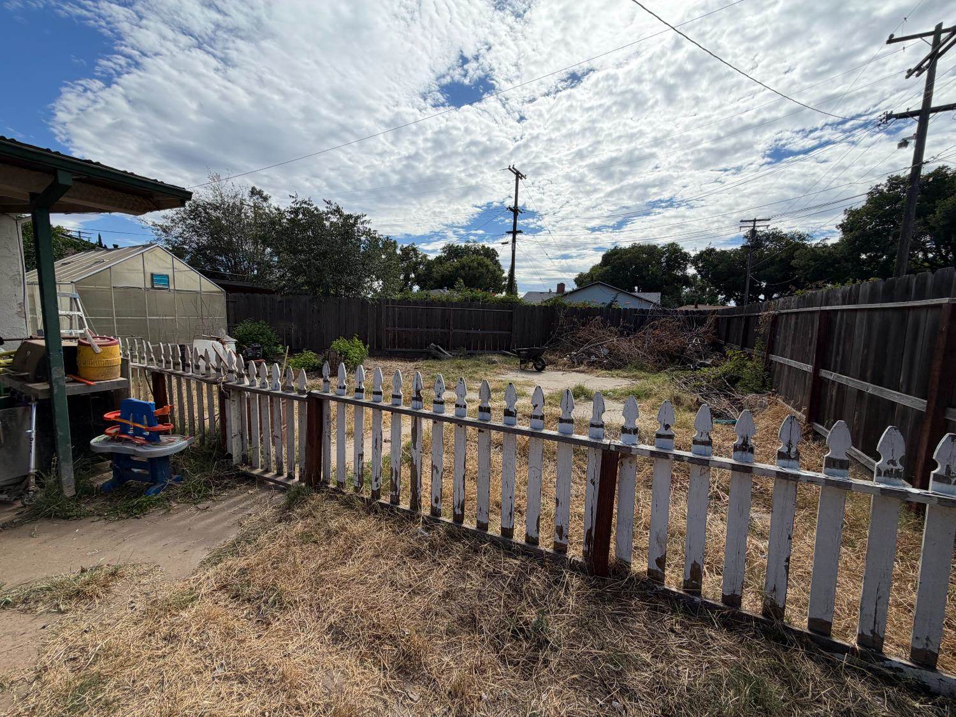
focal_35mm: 14
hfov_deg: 102.1
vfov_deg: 85.7
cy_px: 358
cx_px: 478
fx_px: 387
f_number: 2.2
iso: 20
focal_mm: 2.22
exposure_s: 1/1464
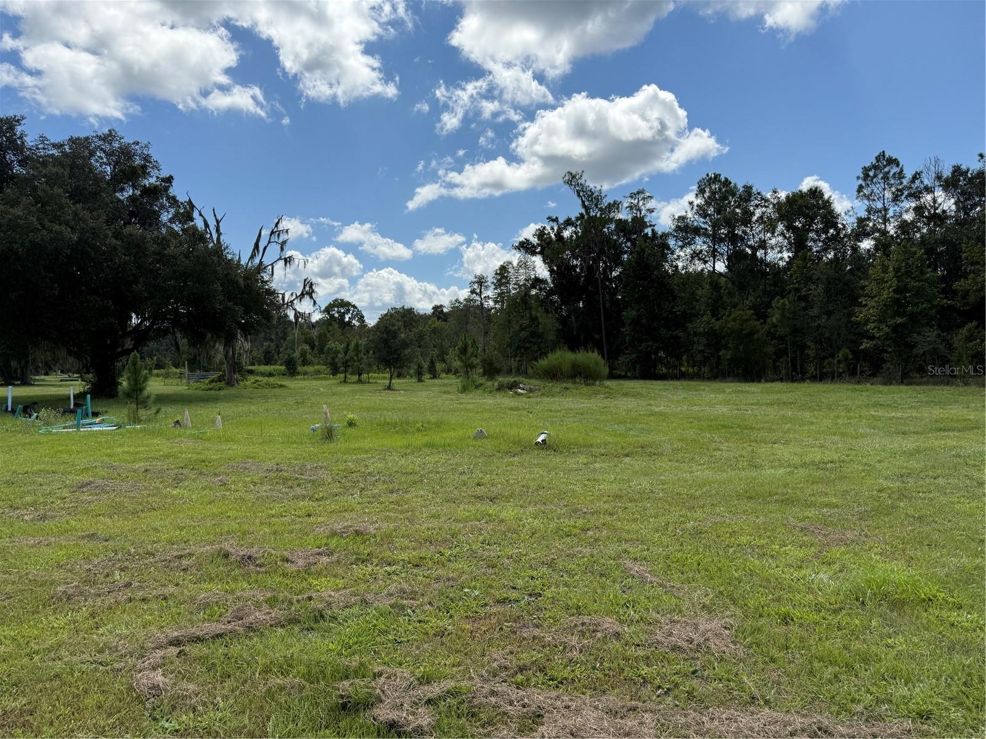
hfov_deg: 71.6
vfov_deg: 56.8
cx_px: 493
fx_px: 684
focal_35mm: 24
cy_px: 370
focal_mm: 6.76
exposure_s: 1/5319
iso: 80
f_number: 1.78
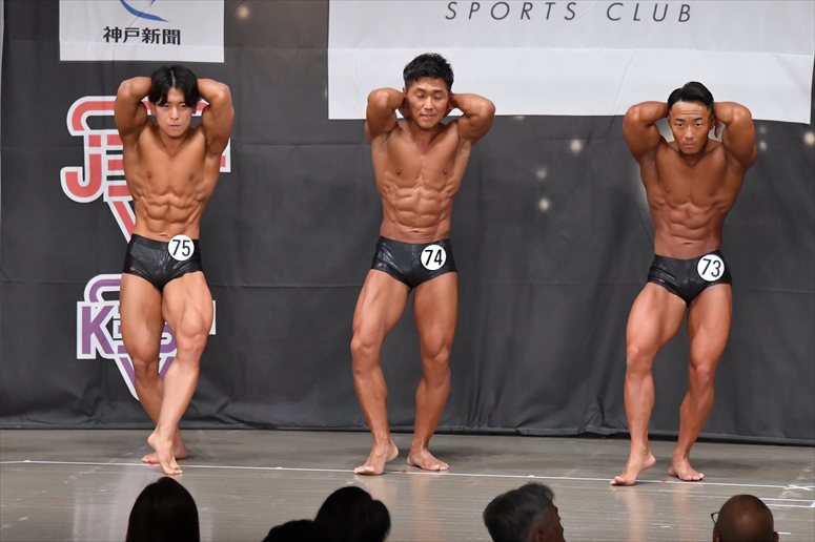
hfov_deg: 9.5
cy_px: 271
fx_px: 4910
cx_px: 408
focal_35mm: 217
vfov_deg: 6.3
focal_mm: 145
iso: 6400
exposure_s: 1/400
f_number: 5.6
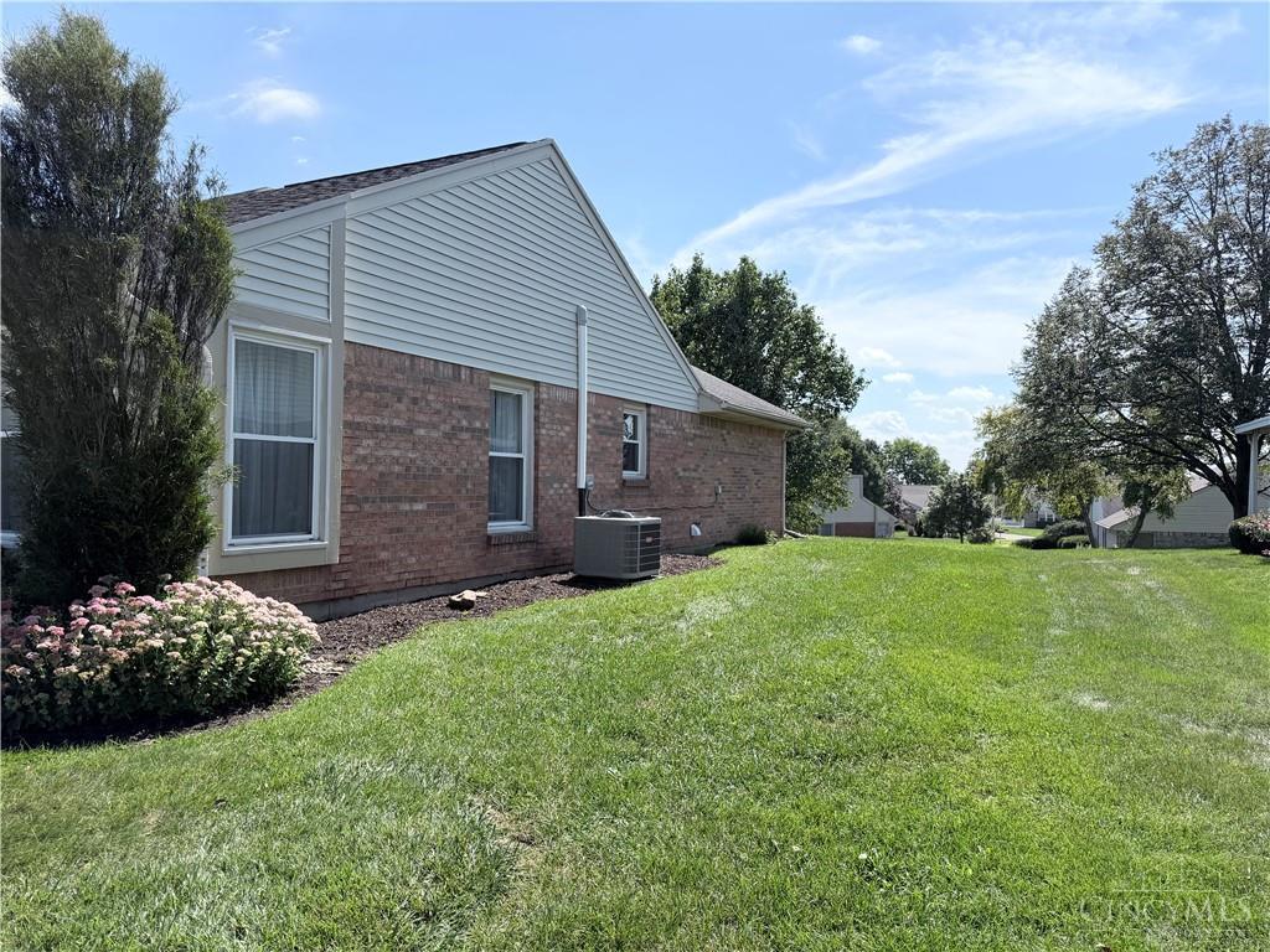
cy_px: 476
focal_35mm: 24
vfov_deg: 56.8
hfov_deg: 71.6
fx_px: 881
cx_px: 635
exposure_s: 1/4975
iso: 100
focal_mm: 6.76
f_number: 1.78
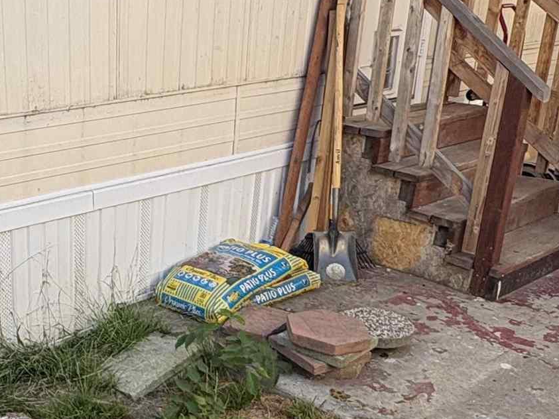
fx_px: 823
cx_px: 60
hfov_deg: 35.4
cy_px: 278
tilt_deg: -20.7
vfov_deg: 28.4
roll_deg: +0.4
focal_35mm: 51
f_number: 2.2
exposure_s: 1/462
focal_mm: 2.22
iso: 40
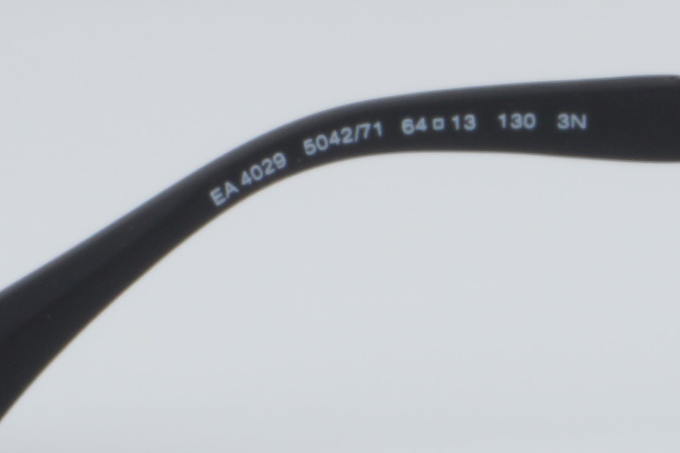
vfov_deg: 6.2
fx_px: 4136
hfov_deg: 9.3
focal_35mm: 219
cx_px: 680
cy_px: 556
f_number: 32
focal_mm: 40
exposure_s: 1/4
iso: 100
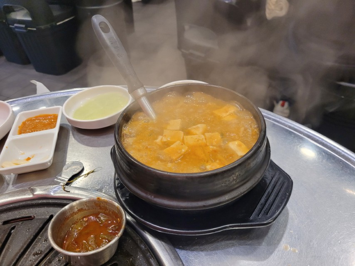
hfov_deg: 67.3
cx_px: 178
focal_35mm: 26
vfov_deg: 53.1
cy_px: 133
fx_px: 267
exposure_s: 1/120
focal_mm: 5.4
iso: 320
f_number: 1.8
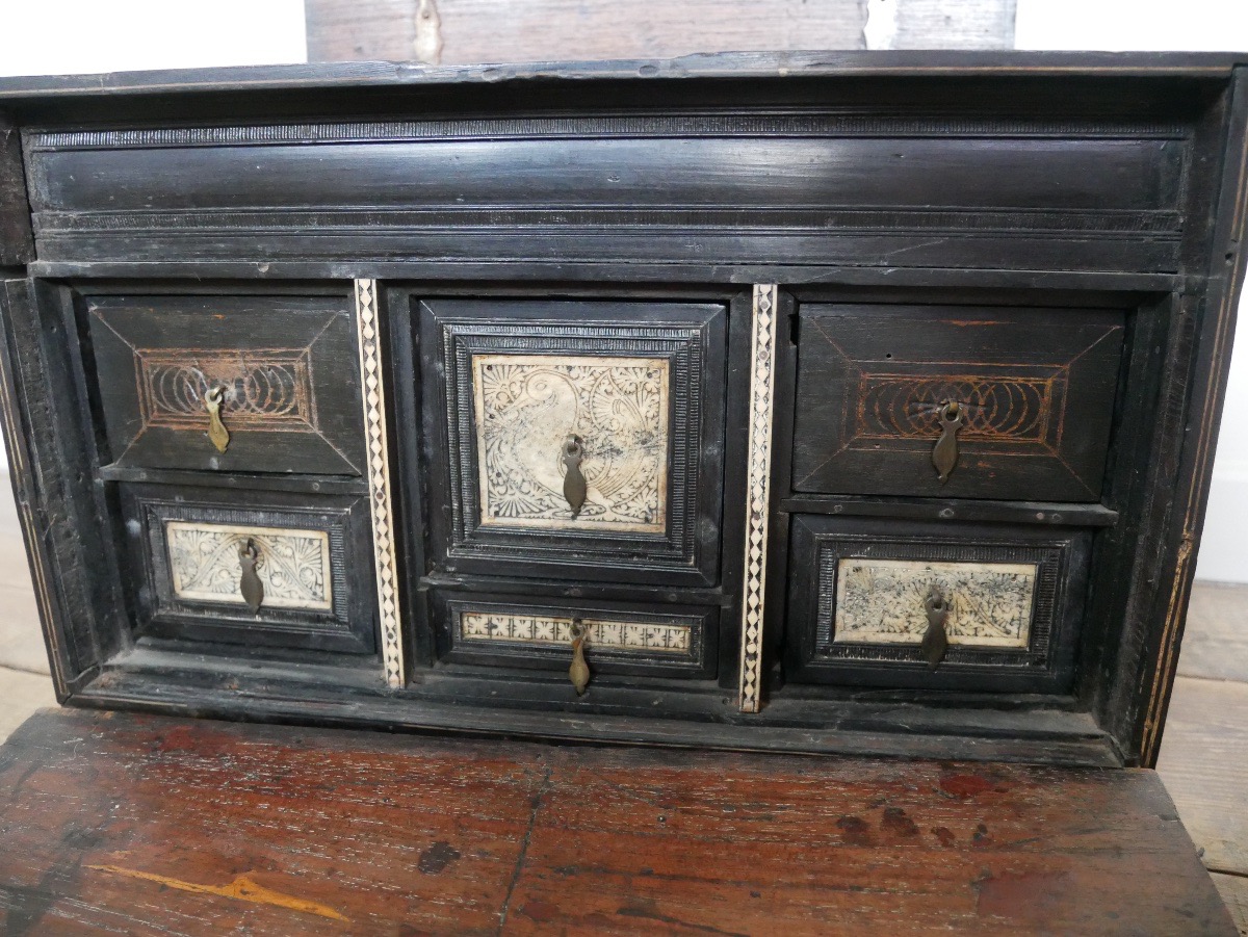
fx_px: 866
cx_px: 624
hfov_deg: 71.6
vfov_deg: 56.8
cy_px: 468
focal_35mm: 24
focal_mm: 12
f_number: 3.5
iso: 3200
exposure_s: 1/50
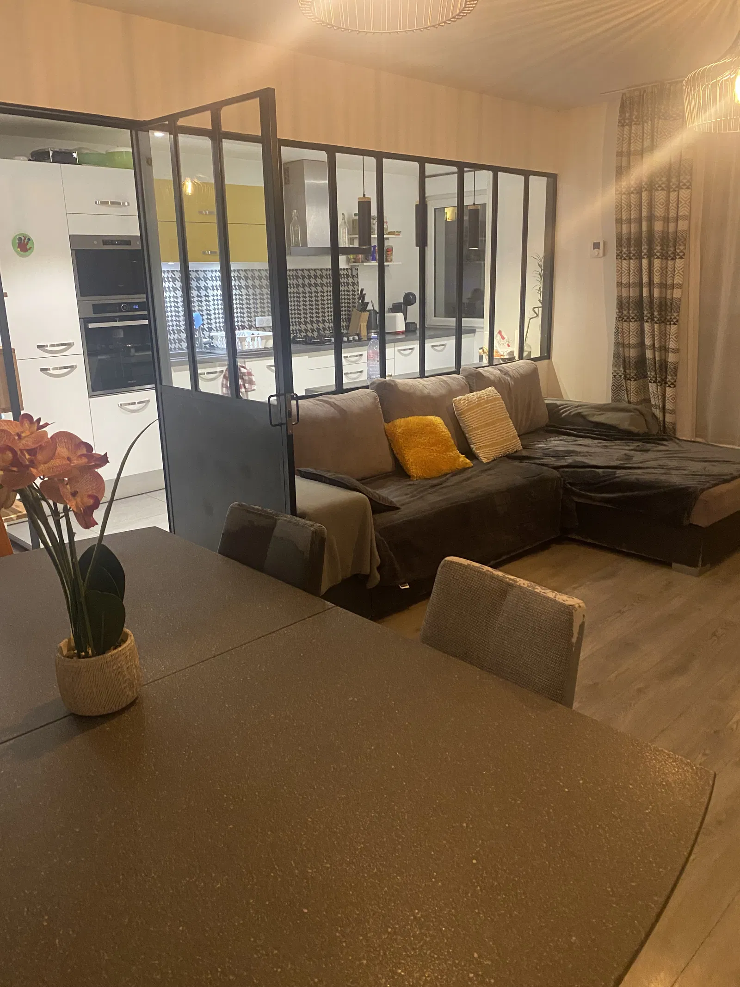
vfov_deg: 67.3
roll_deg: +2.0
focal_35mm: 26
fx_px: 741
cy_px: 494
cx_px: 370
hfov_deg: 53.1
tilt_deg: -14.5
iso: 640
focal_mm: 4.25
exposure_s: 1/33
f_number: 1.8
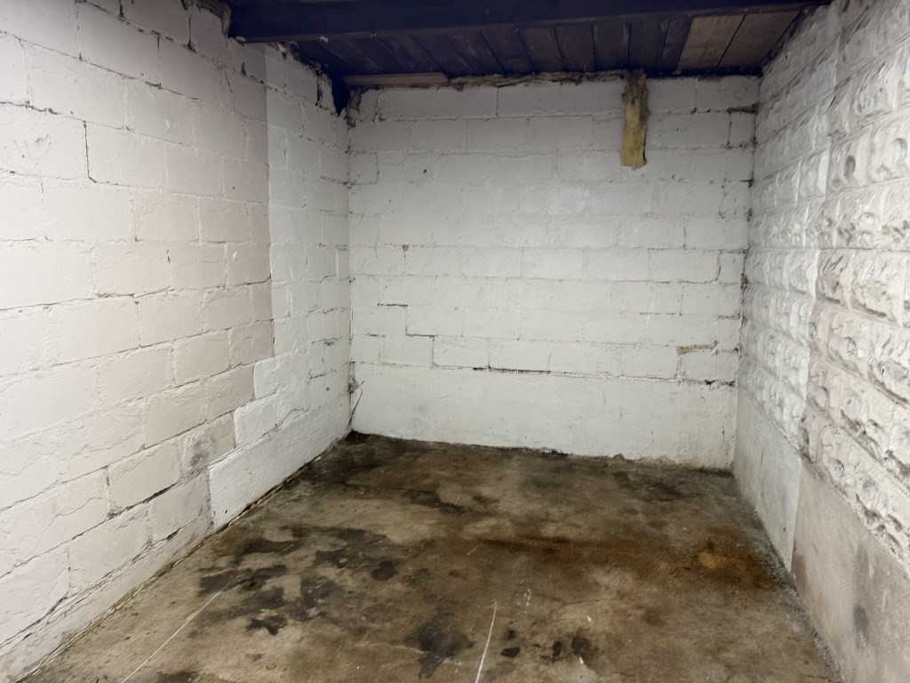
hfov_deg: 71.6
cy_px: 342
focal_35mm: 24
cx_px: 455
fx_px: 631
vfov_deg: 56.8
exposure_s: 1/60
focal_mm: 6.76
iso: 125
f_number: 1.78
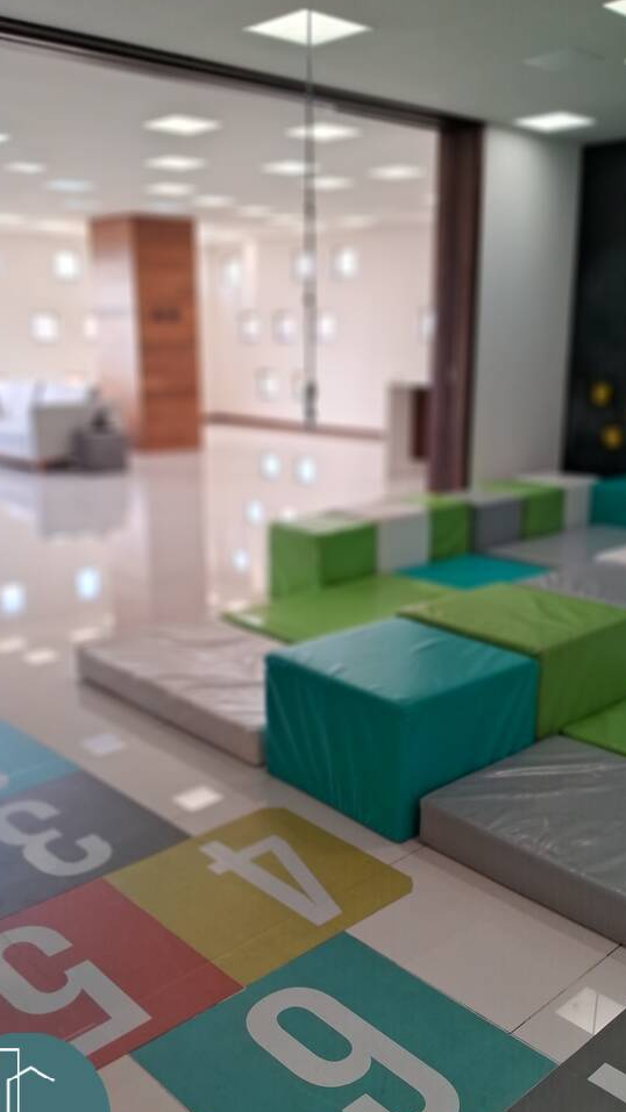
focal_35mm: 32
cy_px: 580
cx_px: 313
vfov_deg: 61.0
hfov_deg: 36.7
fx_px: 944
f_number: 1.8
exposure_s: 1/40
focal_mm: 3.98
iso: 80
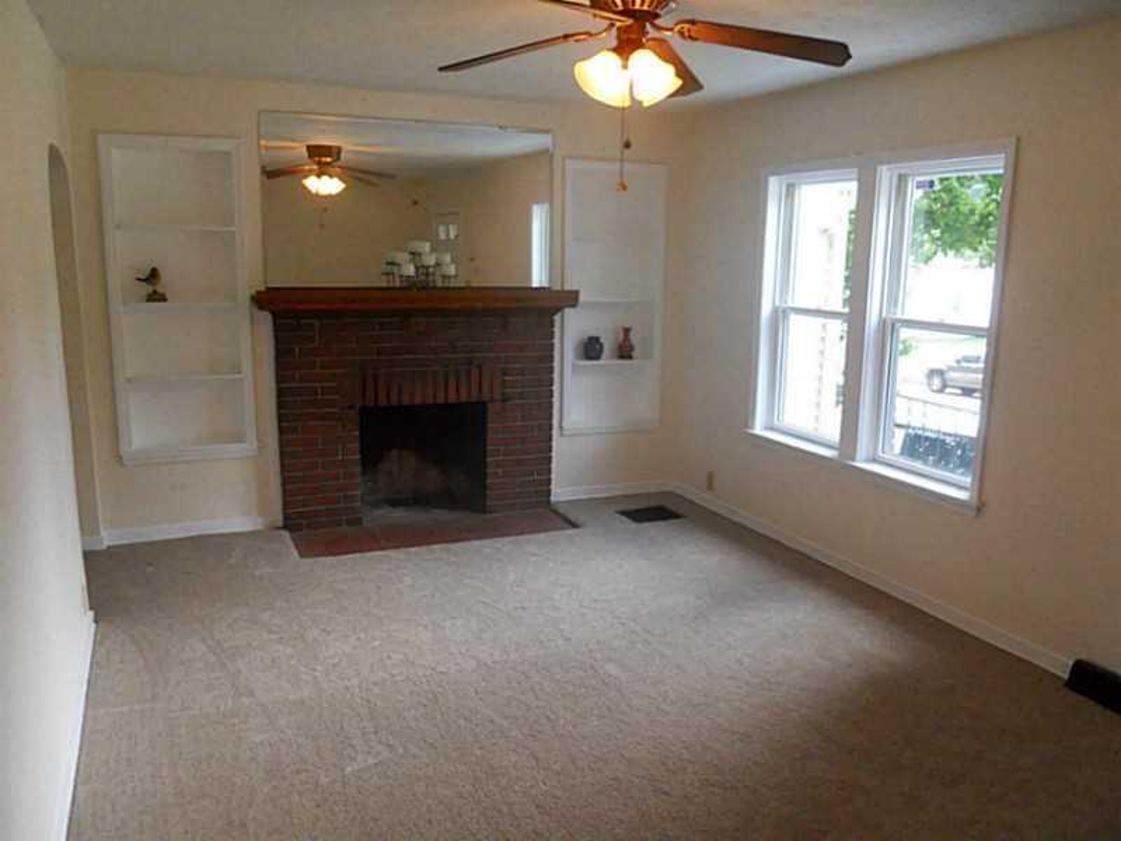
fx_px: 907
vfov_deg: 49.7
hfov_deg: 63.4
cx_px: 560
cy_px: 420
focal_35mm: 28
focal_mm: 5
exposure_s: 1/125
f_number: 2.7
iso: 500
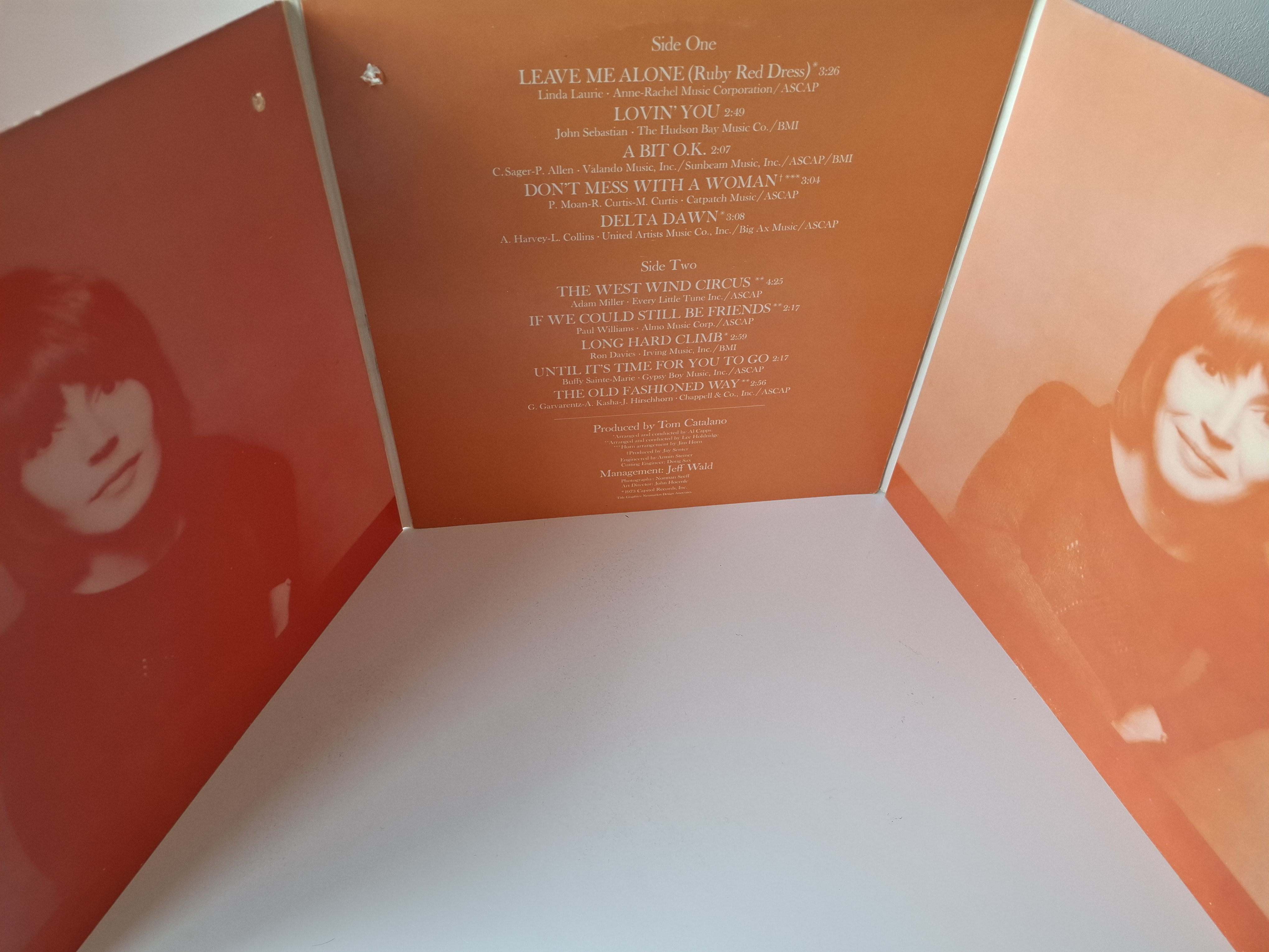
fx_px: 843
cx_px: 634
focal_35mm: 23
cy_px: 476
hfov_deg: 73.9
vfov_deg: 58.9
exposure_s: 1/100
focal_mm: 5.54
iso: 50
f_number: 1.8
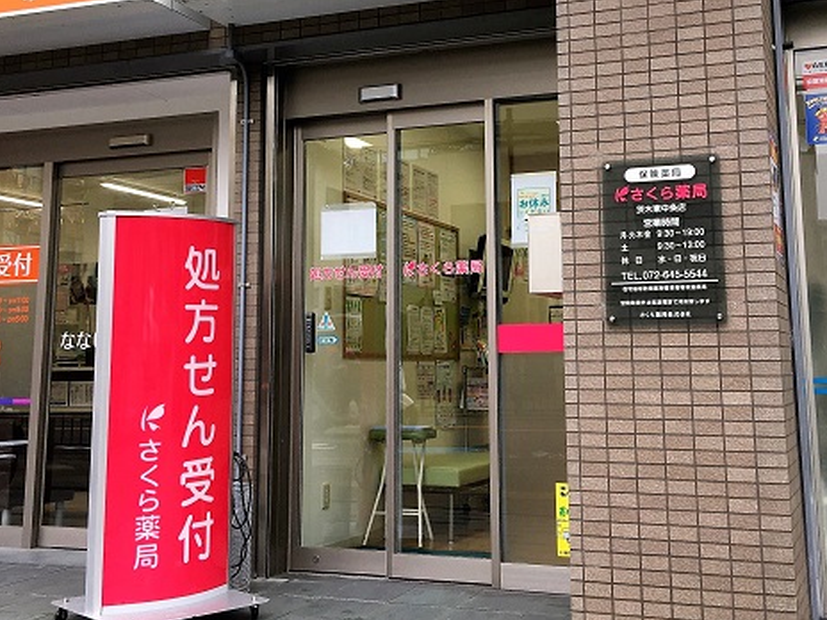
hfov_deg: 60.0
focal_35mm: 30
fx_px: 717
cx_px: 417
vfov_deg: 46.8
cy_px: 319
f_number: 2.2
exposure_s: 1/255
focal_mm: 4.15
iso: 25
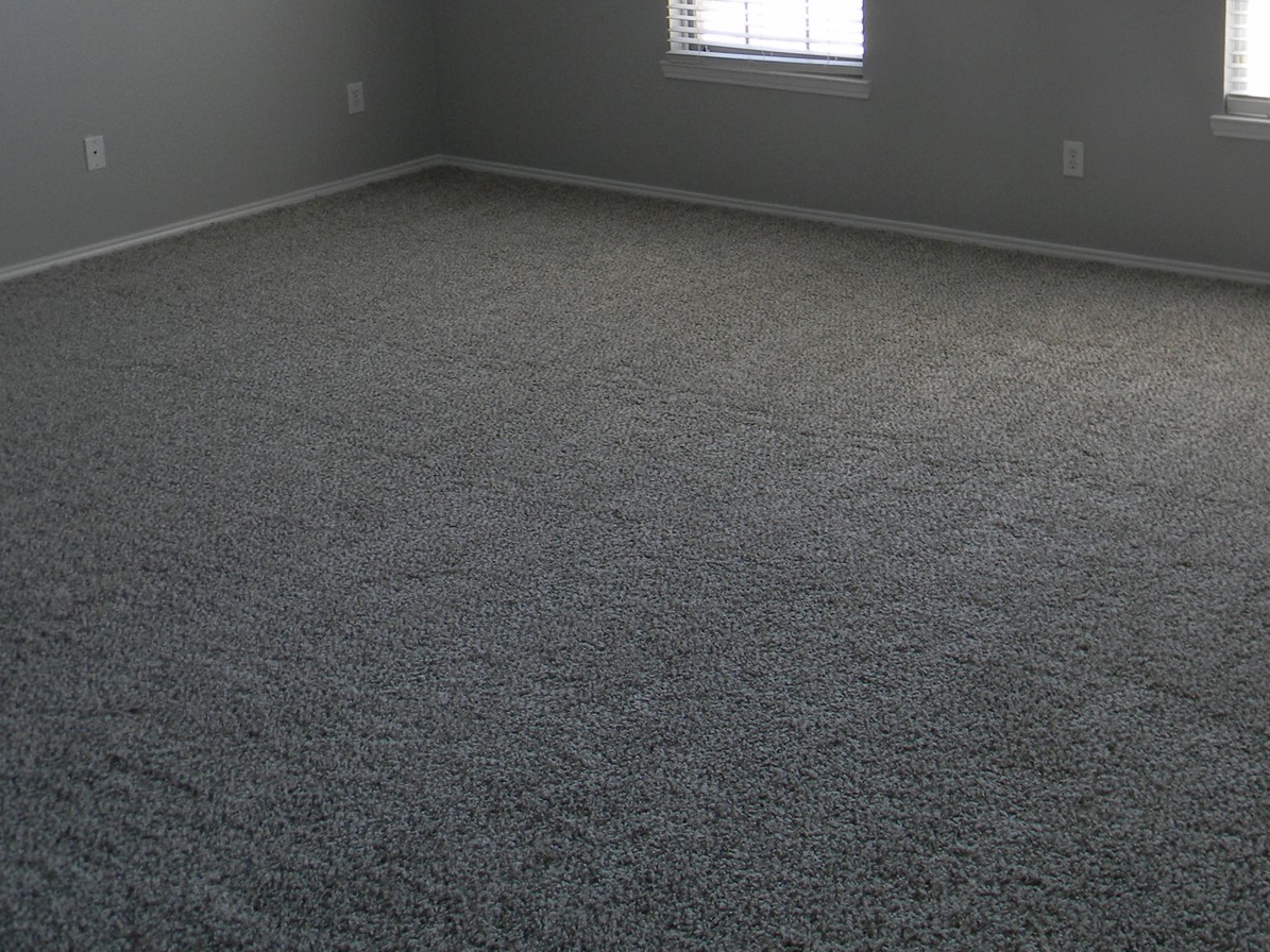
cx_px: 1025
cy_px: 141
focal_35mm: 48
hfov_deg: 38.1
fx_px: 1761
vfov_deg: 29.3
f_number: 3.5
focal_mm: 5
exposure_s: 1/30
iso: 105
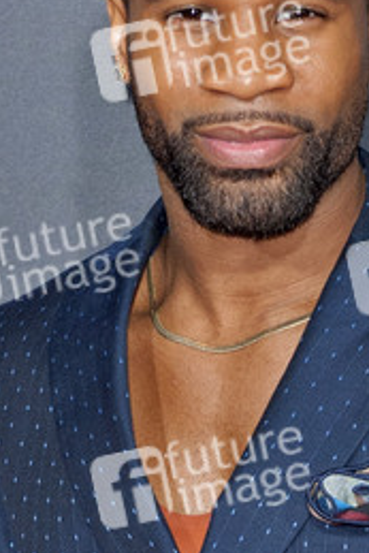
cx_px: 263
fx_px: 1658
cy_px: 158
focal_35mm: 108
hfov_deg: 12.7
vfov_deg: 18.8
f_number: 4.5
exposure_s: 1/400
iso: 800
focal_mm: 70
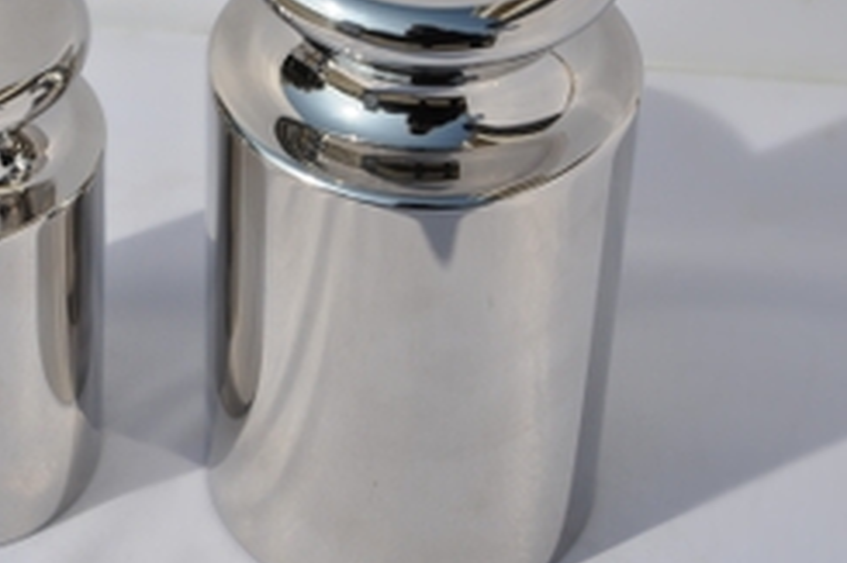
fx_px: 3456
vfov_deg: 9.3
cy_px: 154
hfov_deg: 13.9
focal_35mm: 147
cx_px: 197
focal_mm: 50
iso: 200
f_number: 8
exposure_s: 1/1000
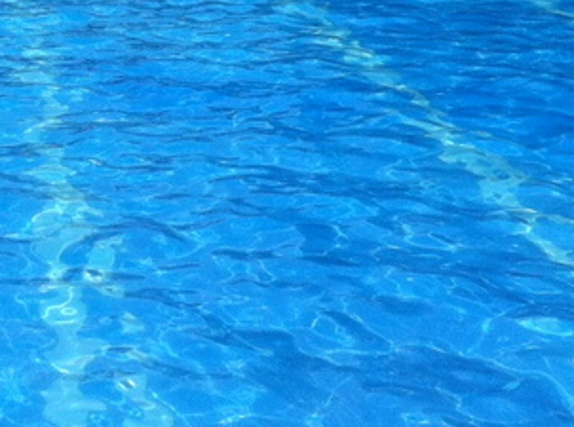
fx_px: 1935
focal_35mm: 117
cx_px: -17
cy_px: 80
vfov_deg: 12.5
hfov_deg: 16.5
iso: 80
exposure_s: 1/2514
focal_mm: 3.85
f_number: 2.8
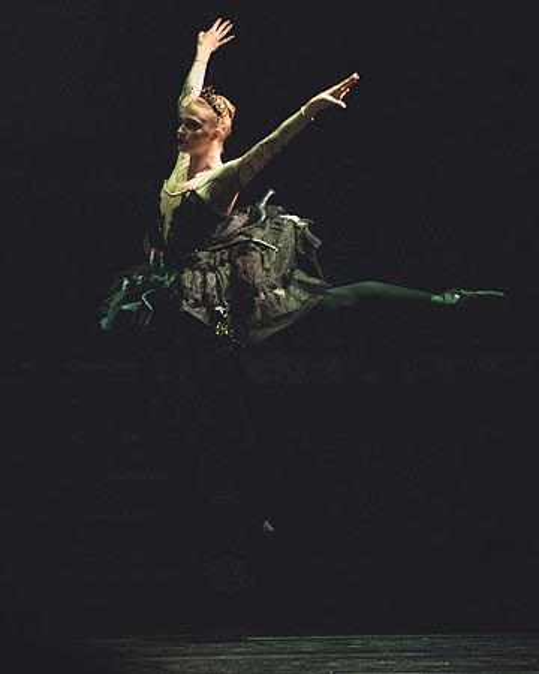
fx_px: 8426
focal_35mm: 423
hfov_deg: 3.7
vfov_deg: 4.6
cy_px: 346
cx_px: 218
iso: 12800
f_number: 2.8
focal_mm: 195
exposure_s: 1/250
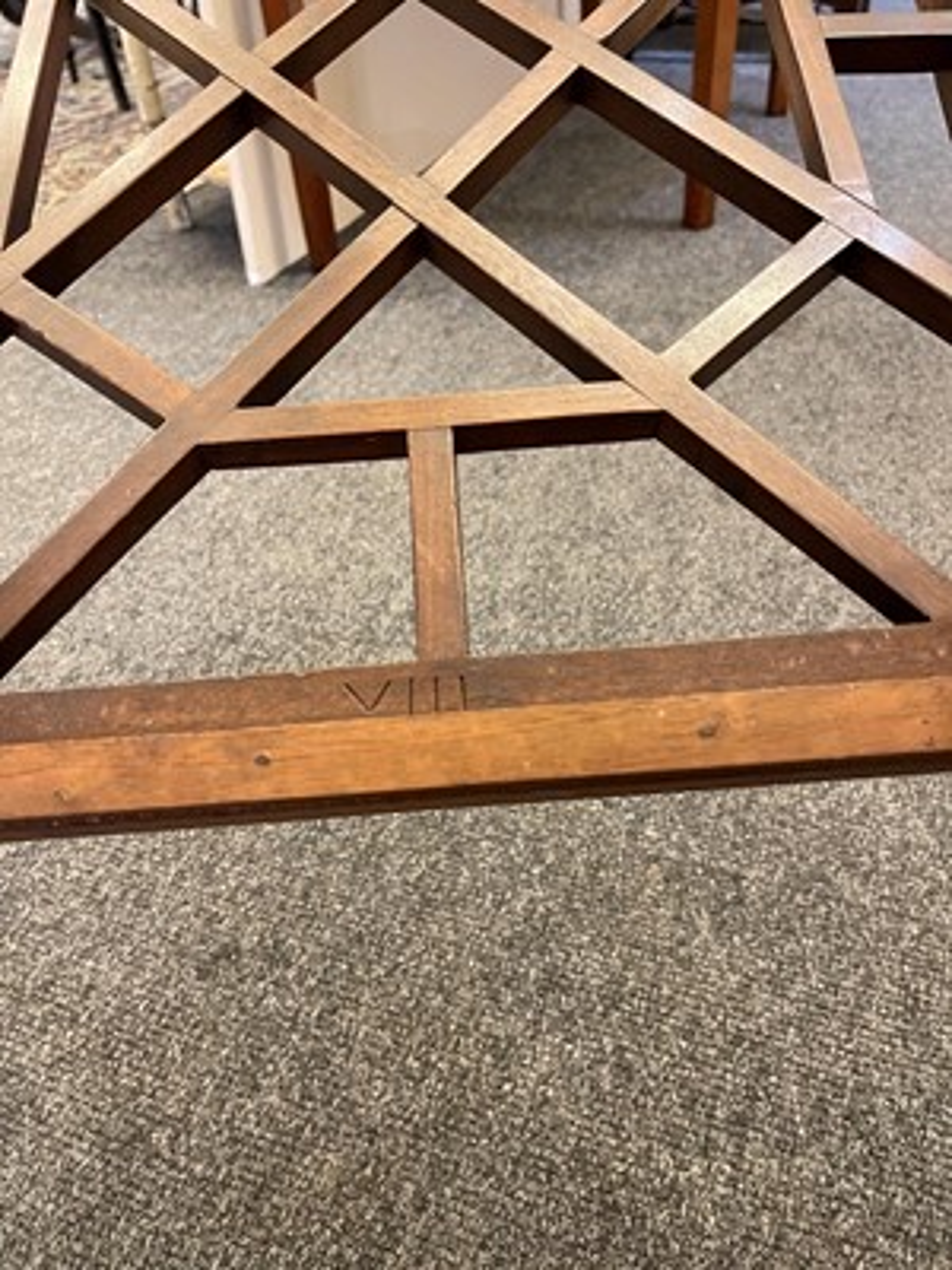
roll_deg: +4.6
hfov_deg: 54.9
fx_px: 917
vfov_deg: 69.4
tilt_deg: -37.6
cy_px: 635
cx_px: 476
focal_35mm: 25
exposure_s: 1/50
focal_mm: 5.1
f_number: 1.6
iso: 500
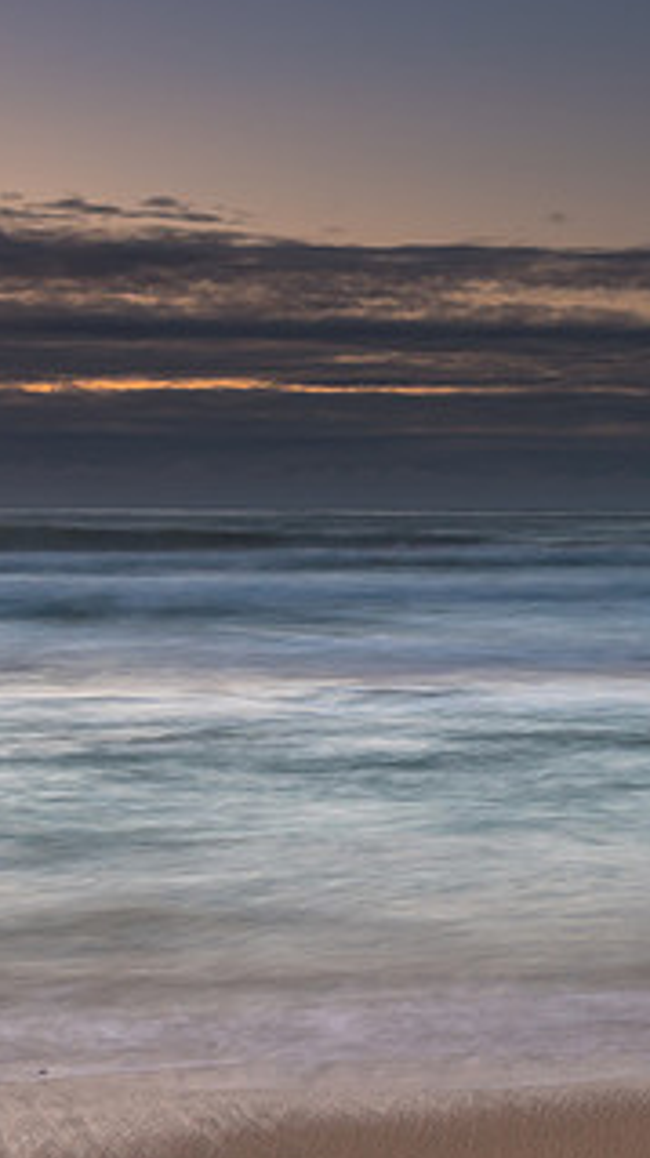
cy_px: 601
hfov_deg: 14.0
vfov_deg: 25.0
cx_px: 632
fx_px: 2609
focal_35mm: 85
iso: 250
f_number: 8
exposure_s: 4
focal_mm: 44
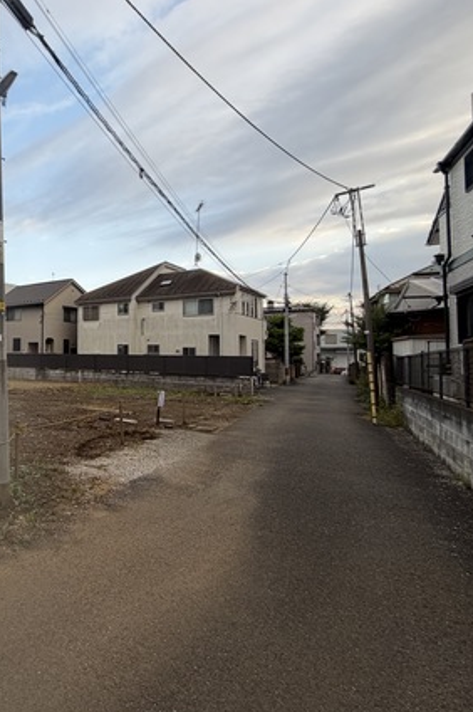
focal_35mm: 22
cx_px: -45
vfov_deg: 78.5
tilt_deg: +6.5
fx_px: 434
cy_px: 332
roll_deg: -2.5
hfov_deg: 44.1
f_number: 2.2
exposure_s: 1/244
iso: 40
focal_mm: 2.22
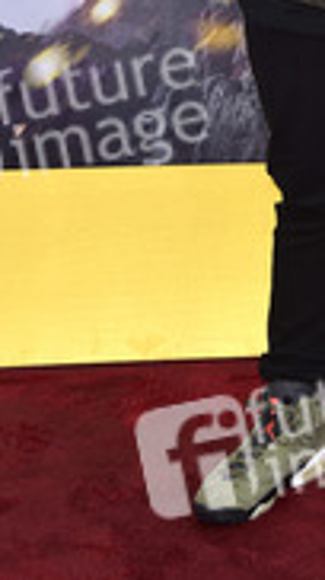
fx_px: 2197
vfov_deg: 14.7
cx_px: 394
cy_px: -35
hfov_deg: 8.4
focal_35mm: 143
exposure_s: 1/250
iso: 320
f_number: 6.3
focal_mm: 62
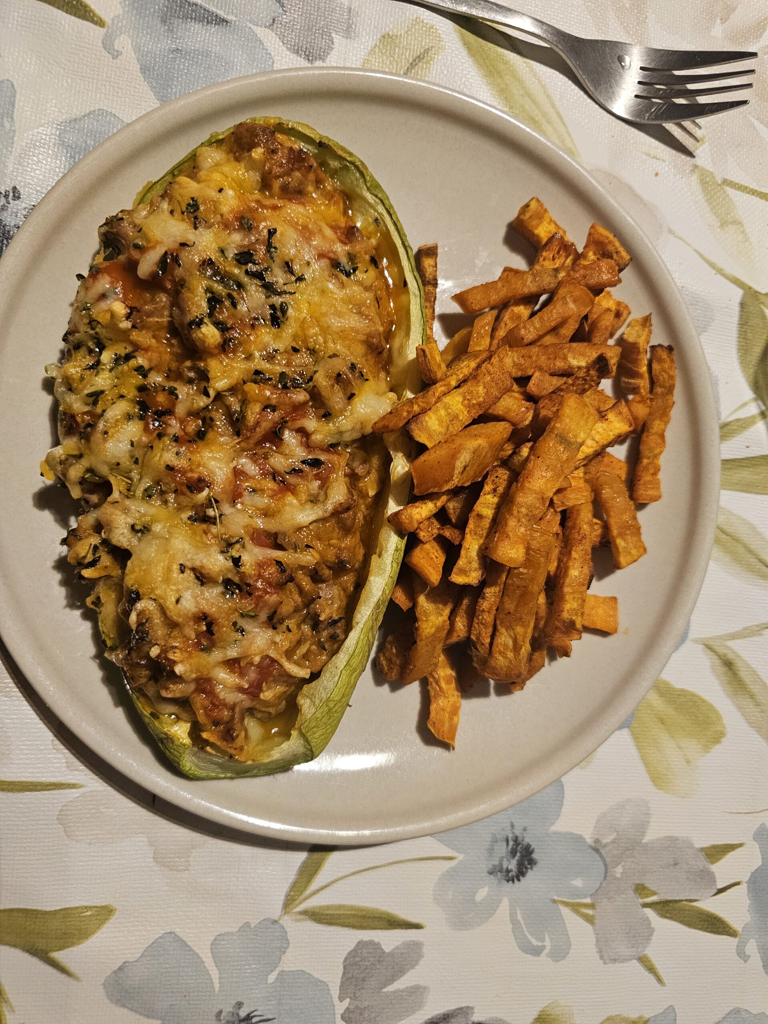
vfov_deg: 73.9
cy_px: 512
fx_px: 680
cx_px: 384
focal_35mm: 23
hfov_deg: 58.9
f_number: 1.7
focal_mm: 6.3
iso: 800
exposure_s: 1/100
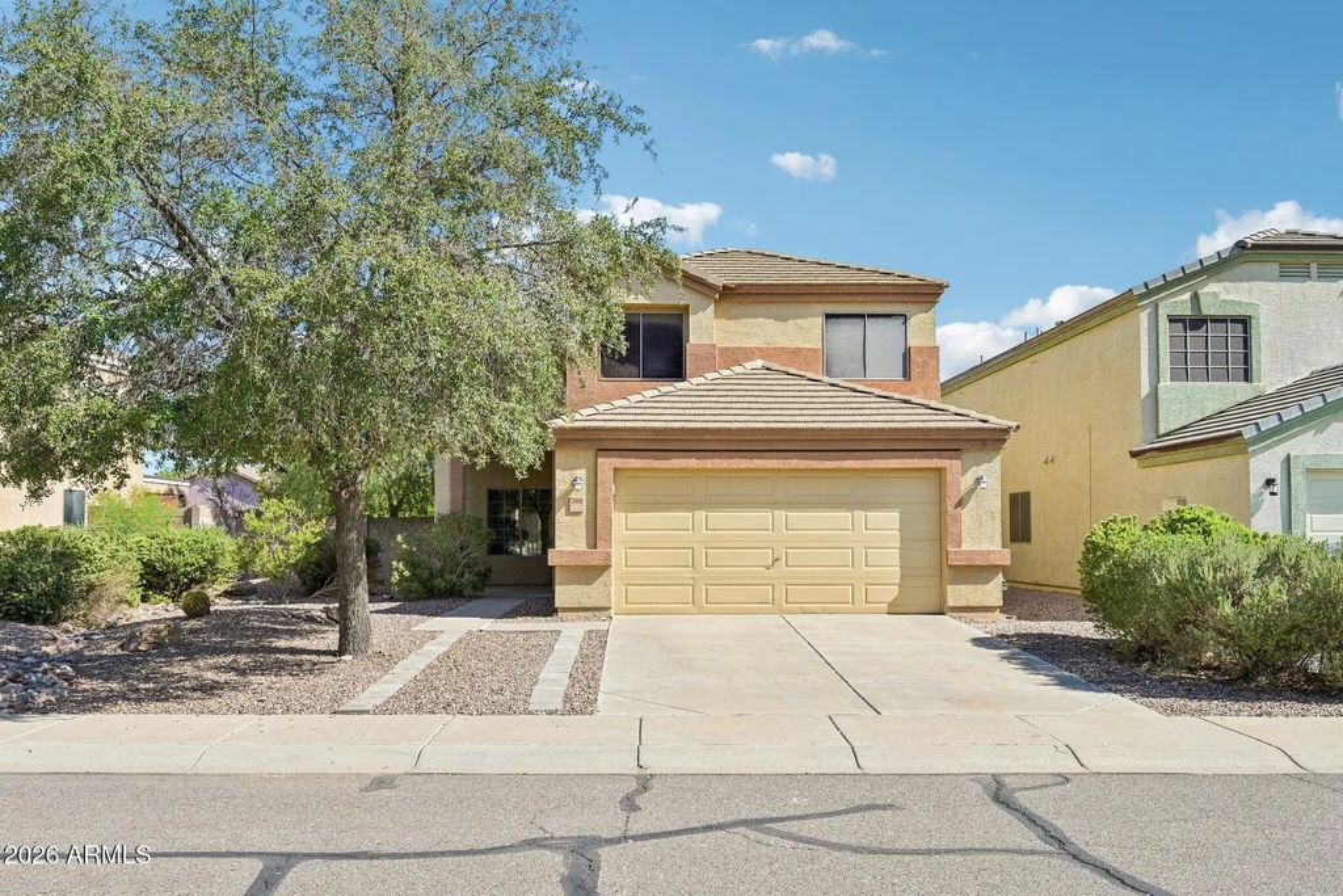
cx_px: 672
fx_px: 1119
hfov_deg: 61.9
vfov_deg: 43.6
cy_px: 448
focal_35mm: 30
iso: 100
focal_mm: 30
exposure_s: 1/500
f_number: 8
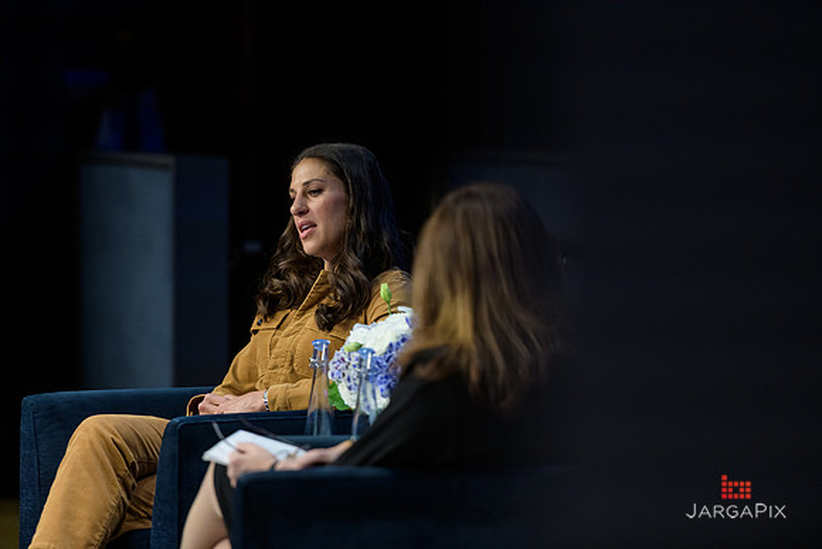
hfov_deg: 10.3
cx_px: 411
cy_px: 274
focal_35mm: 200
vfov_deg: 6.9
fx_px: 4568
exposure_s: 1/200
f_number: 3.2
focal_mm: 200
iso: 1600
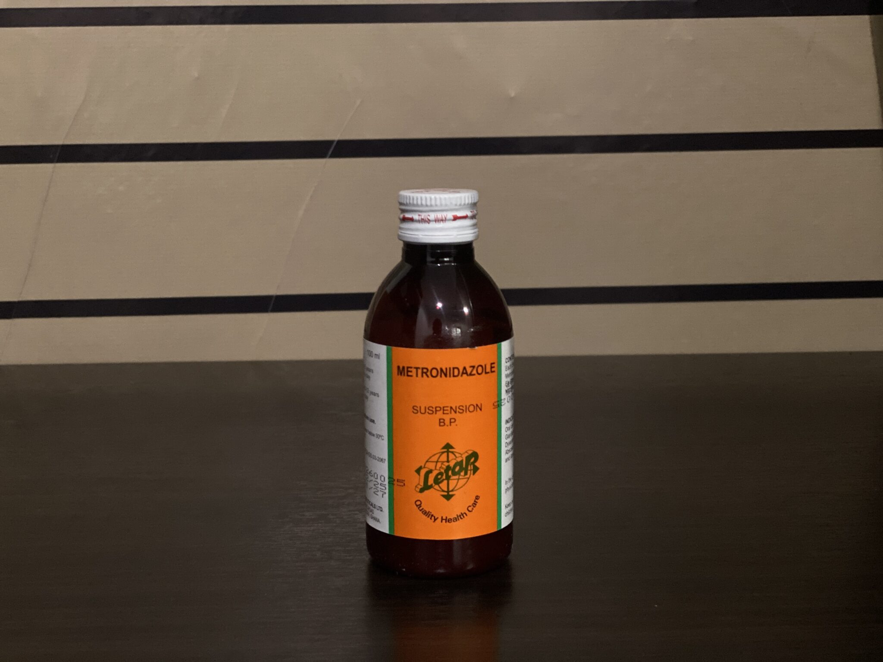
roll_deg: +2.4
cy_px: 331
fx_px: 1326
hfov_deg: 36.8
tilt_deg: -9.6
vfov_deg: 28.0
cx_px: 442
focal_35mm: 52
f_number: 2
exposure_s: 1/40
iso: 250
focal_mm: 6
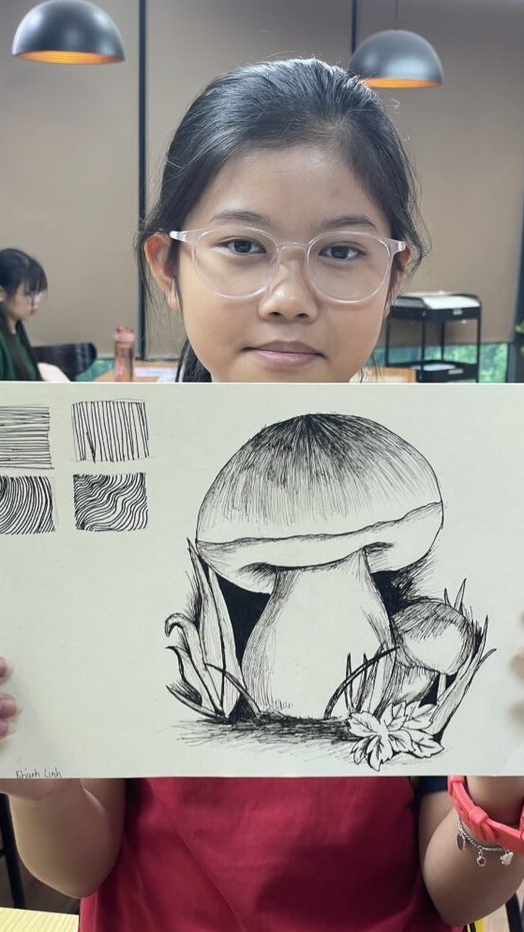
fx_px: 1408
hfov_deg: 21.1
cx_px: 279
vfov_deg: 36.6
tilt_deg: -8.6
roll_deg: -1.3
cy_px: 465
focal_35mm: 57
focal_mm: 6
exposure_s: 1/100
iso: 100
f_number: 2
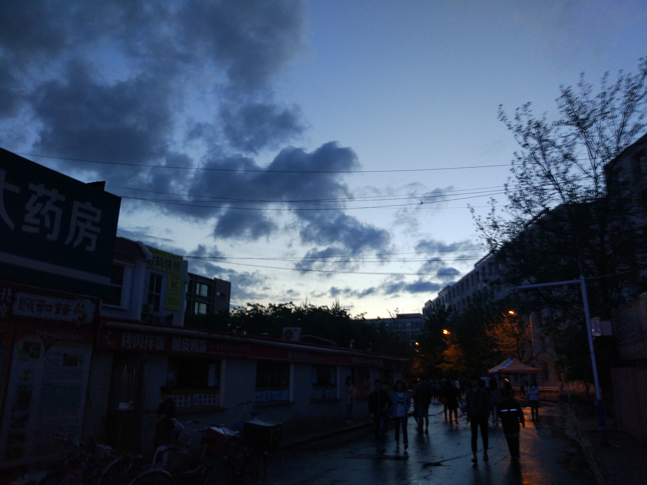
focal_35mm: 28
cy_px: 242
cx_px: 324
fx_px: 523
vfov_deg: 49.7
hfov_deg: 63.4
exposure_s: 1/25
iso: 284
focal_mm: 4.26
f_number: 2
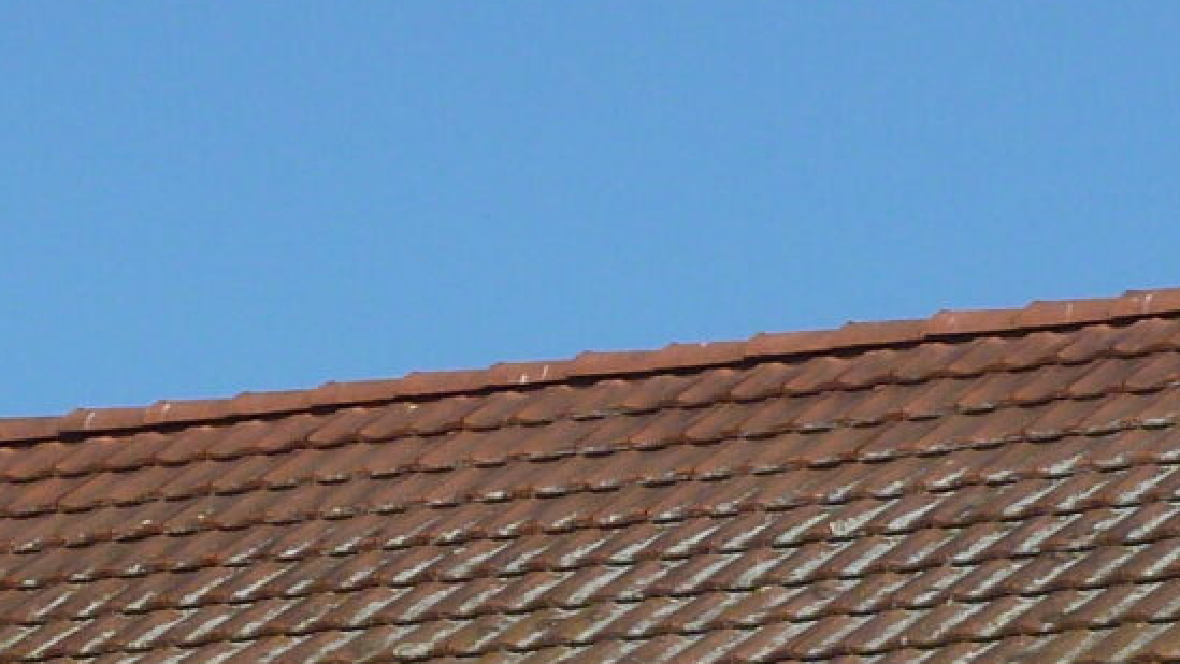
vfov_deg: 3.2
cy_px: 1294
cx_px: 954
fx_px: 11923
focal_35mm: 381
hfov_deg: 5.7
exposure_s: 1/800
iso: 100
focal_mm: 13.3
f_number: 4.4
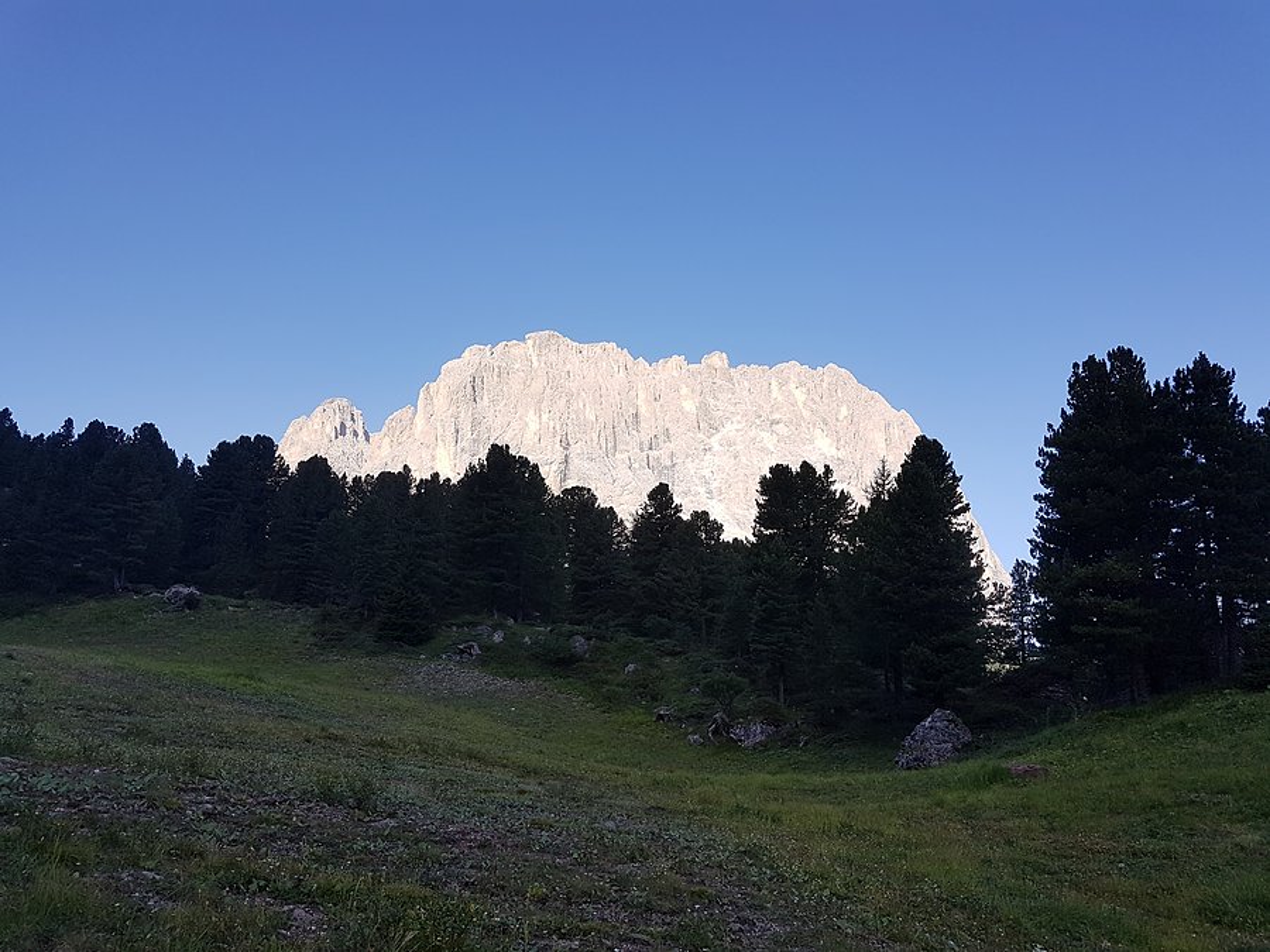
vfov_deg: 53.1
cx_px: 635
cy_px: 476
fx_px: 954
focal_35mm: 26
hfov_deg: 67.3
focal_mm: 4.2
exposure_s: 1/1204
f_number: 1.7
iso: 40
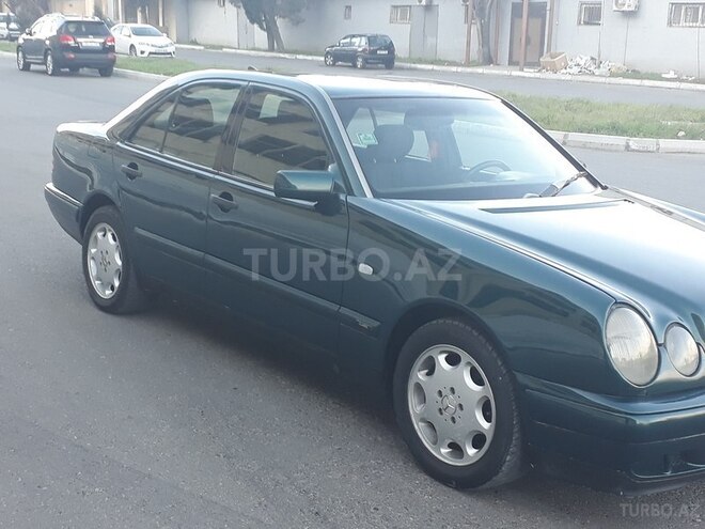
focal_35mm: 27
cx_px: 352
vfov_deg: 51.4
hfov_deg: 65.3
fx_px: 550
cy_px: 264
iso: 64
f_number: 1.9
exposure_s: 1/100
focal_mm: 3.6
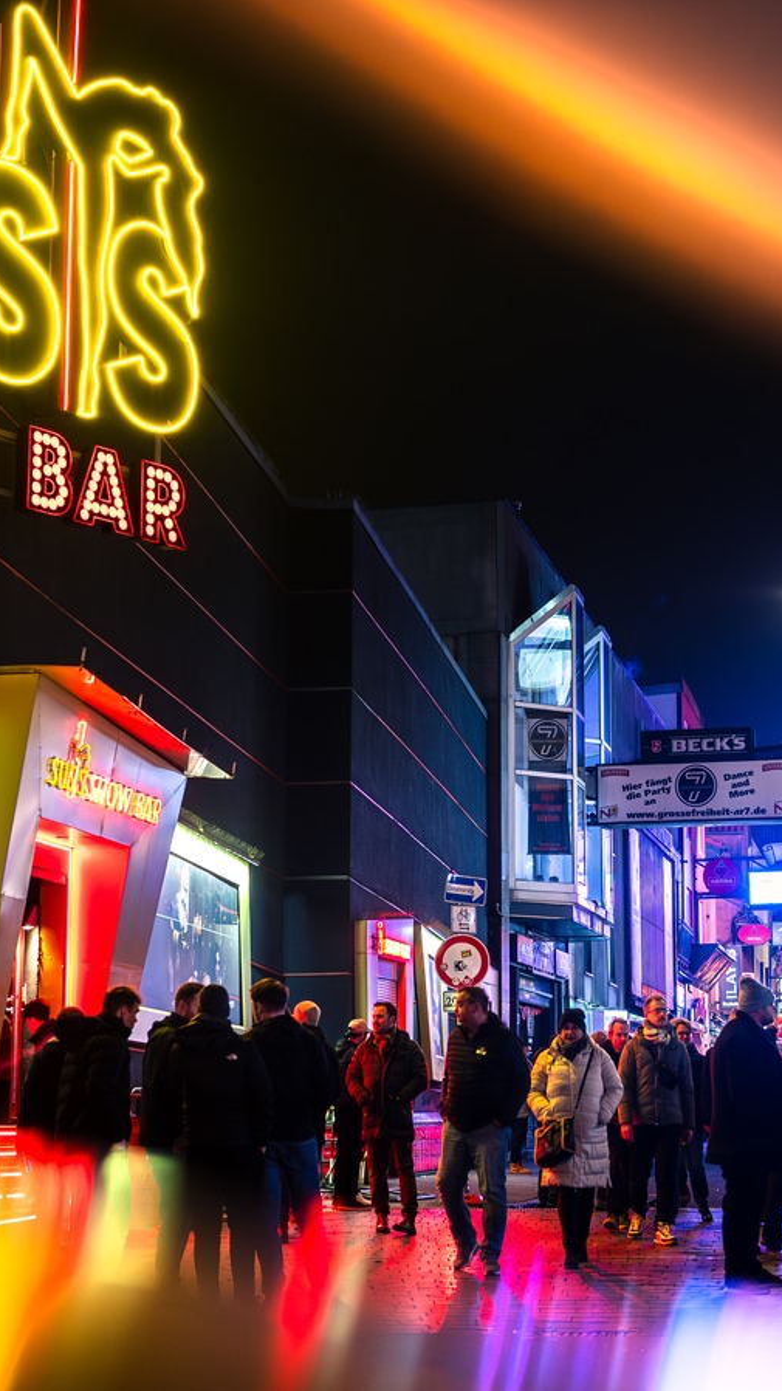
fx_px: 2323
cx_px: 492
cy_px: 696
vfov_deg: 33.3
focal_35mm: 63
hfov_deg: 19.1
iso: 1600
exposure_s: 1/80
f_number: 2.8
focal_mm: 40
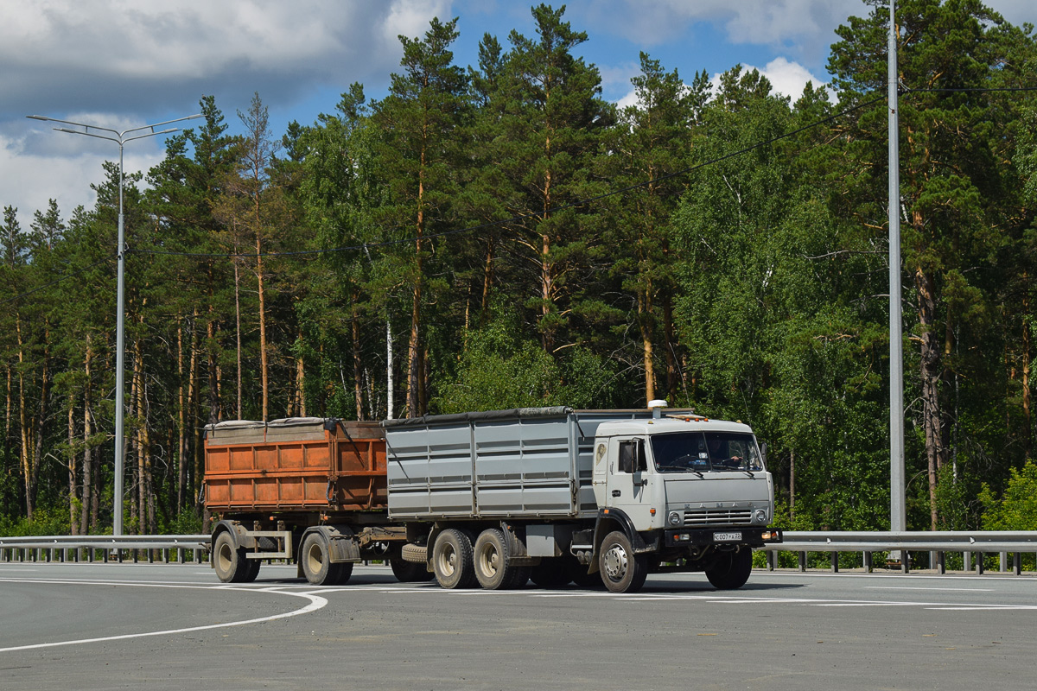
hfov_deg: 24.6
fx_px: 2376
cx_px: 518
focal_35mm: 82
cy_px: 346
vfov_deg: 16.6
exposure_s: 1/1250
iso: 200
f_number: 7.1
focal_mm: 55
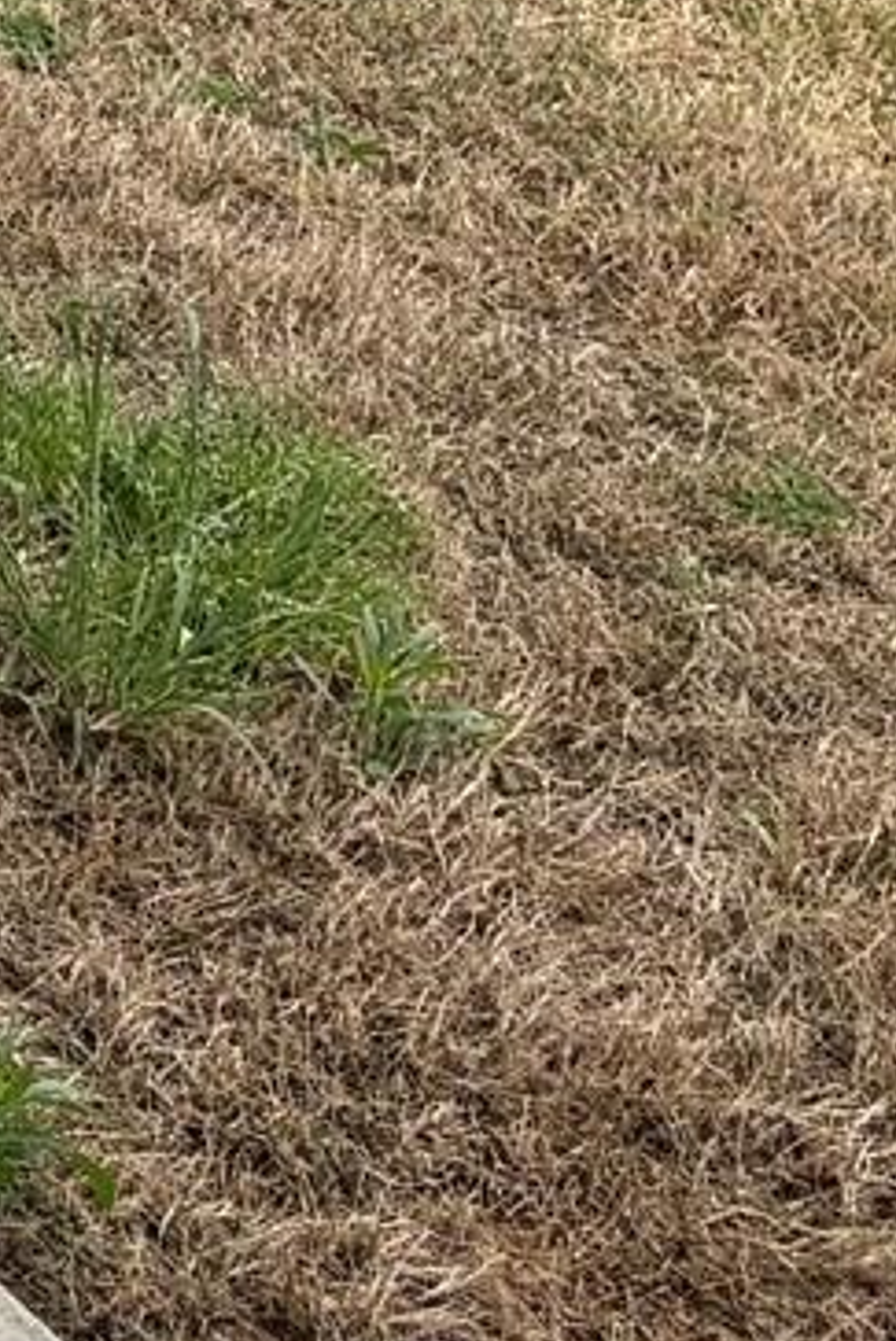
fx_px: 5669
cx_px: -1066
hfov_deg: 8.4
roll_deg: -1.2
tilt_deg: -7.8
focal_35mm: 152
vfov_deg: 12.2
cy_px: -1234
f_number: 1.6
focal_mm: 5.96
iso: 50
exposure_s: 1/3623
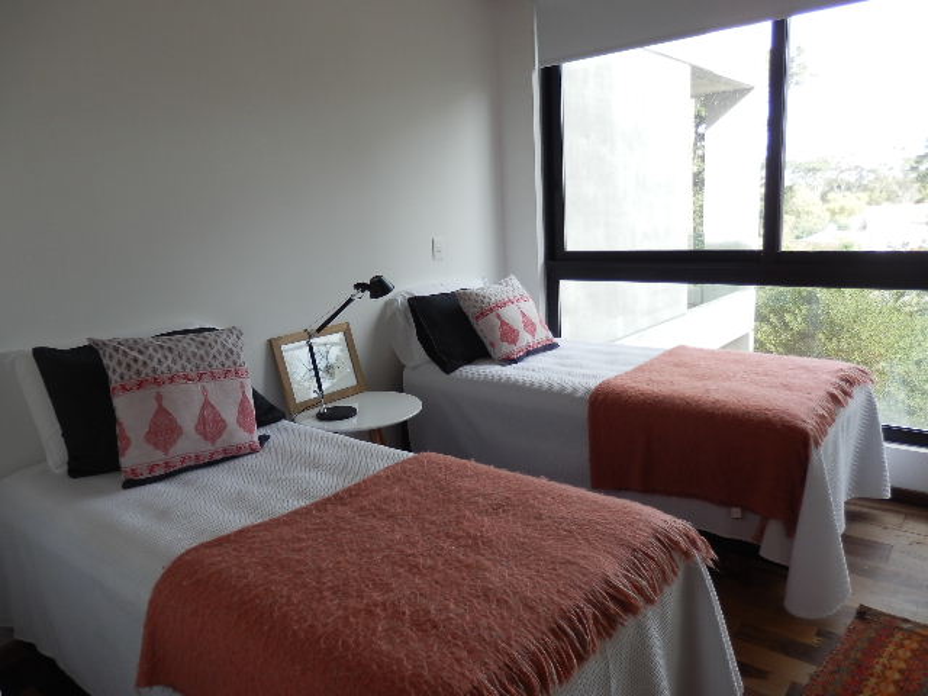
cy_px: 348
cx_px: 464
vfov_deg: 54.9
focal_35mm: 25
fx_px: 670
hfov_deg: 69.4
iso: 80
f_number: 3
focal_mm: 4.5
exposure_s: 1/100
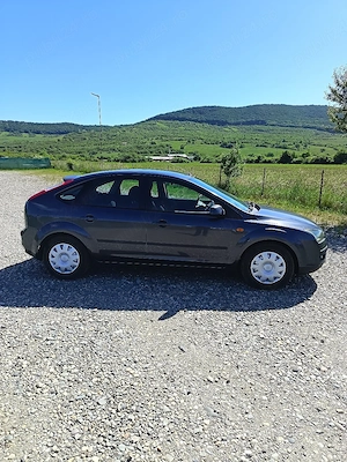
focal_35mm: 24
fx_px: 321
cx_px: 174
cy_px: 231
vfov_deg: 71.6
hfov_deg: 56.8
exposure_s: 1/625
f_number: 1.75
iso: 122
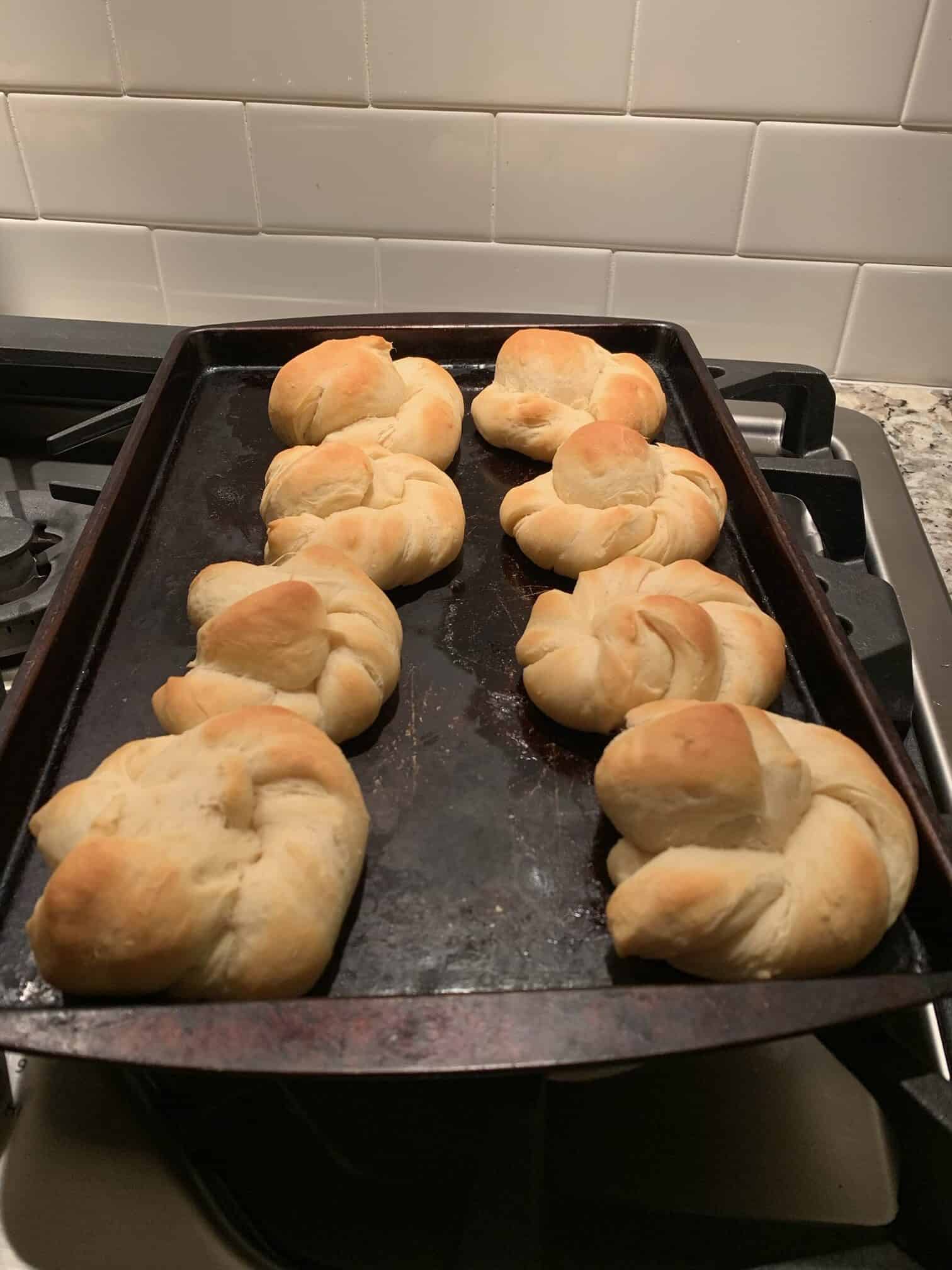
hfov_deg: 53.1
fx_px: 953
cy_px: 635
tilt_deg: -39.9
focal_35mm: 26
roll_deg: -0.5
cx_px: 476
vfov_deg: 67.3
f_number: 1.8
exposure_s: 1/60
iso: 80
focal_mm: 4.25
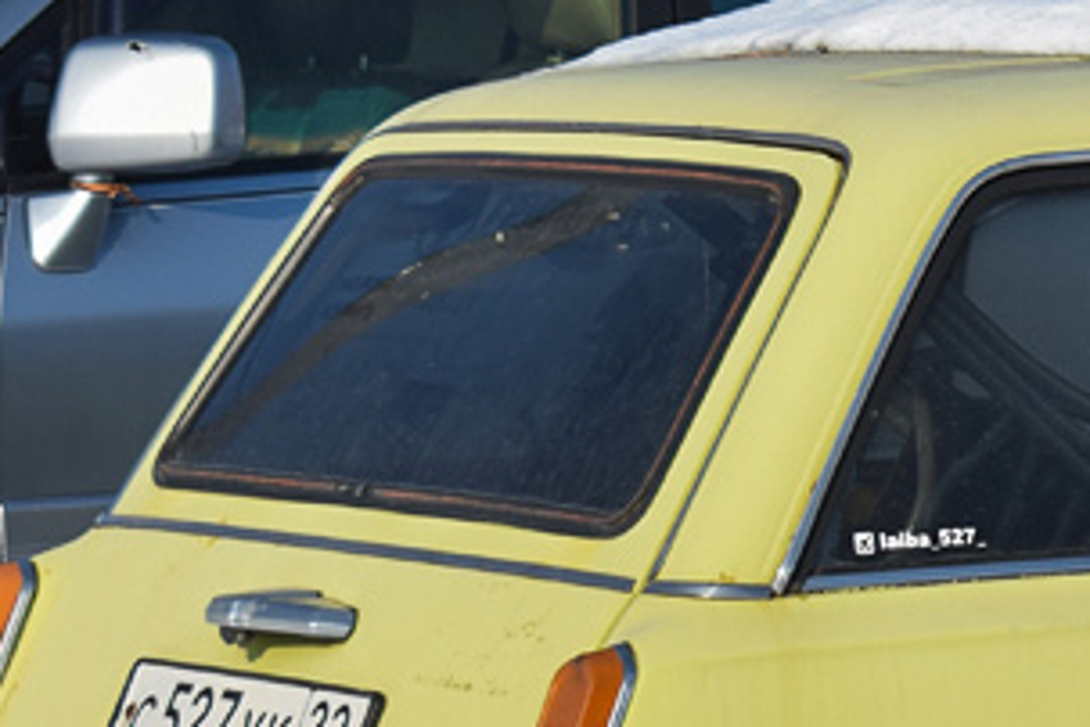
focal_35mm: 273
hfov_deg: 7.4
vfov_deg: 5.0
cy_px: 295
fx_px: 8265
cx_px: 1651
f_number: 6.3
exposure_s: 1/800
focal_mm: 46
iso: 100
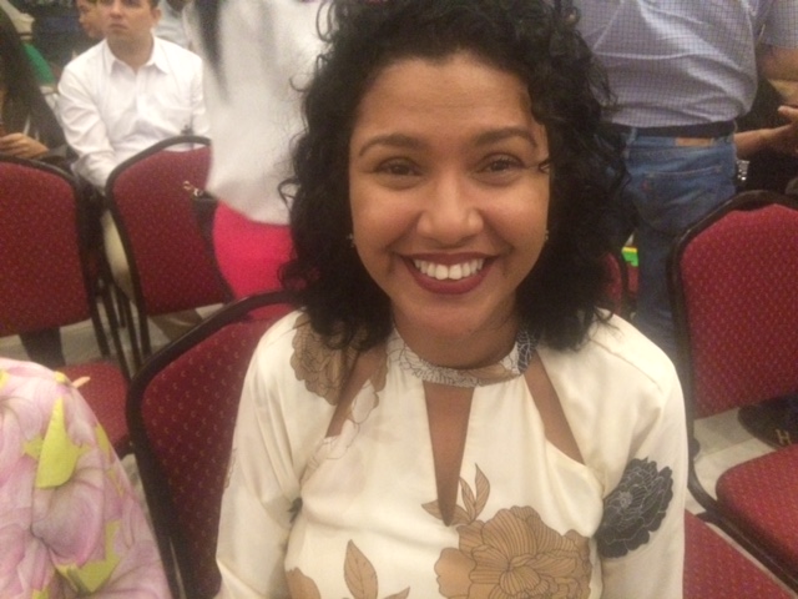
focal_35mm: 29
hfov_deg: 61.7
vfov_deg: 48.2
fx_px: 669
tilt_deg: -26.8
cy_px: 300
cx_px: 399
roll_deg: -0.3
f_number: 2.2
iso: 1000
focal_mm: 4.15
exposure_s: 1/15
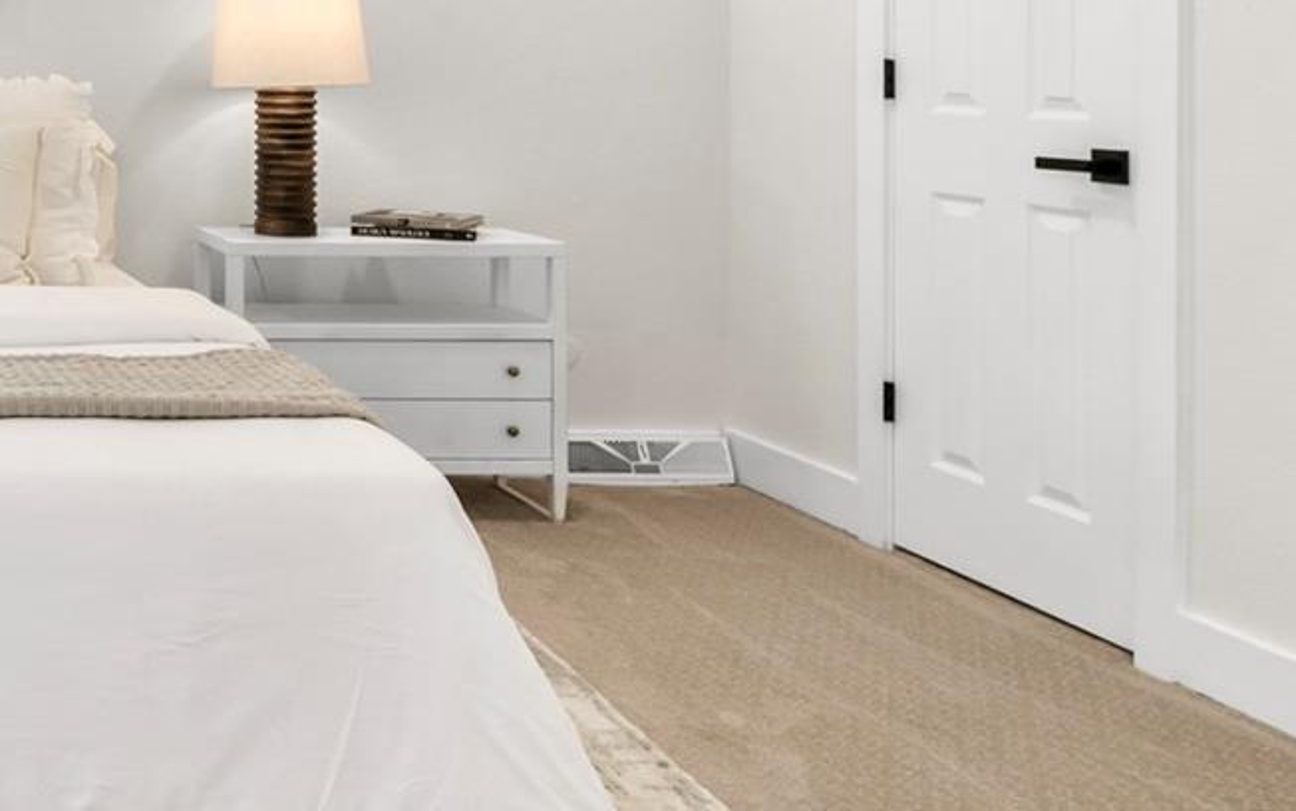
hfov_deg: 38.8
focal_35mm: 40
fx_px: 1413
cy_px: 42
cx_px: -191
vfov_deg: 30.3
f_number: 10
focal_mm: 16
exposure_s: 1/20
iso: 400
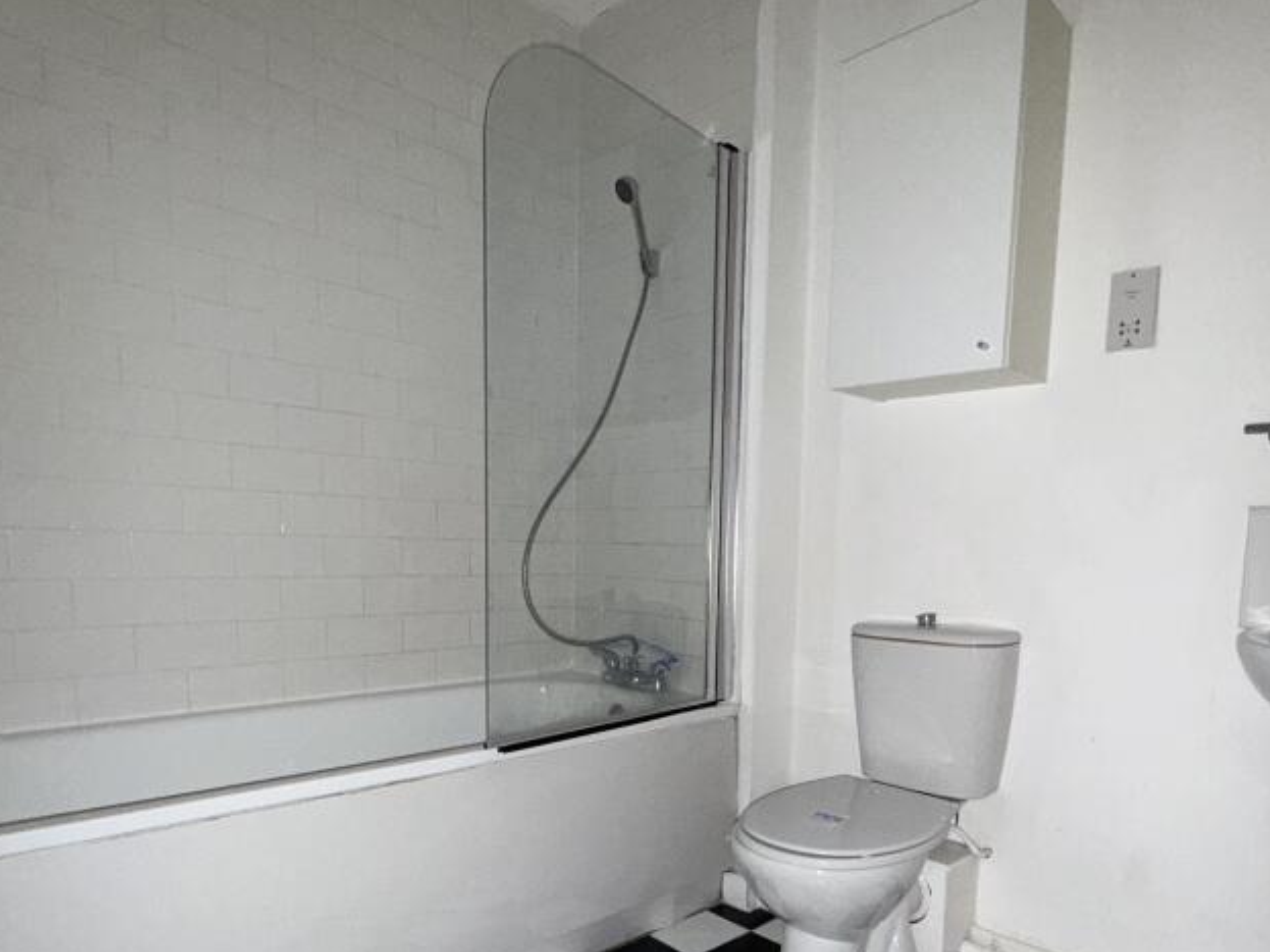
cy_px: 636
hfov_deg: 73.7
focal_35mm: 23
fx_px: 844
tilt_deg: -5.7
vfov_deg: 57.5
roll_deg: -1.2
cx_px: 703
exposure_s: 1/30
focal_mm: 2.22
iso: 125
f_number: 2.2
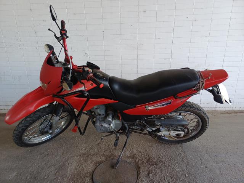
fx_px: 176
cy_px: 92
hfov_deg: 69.4
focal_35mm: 25
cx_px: 122
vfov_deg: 54.9
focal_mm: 4.65
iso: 64
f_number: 1.8
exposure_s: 1/100
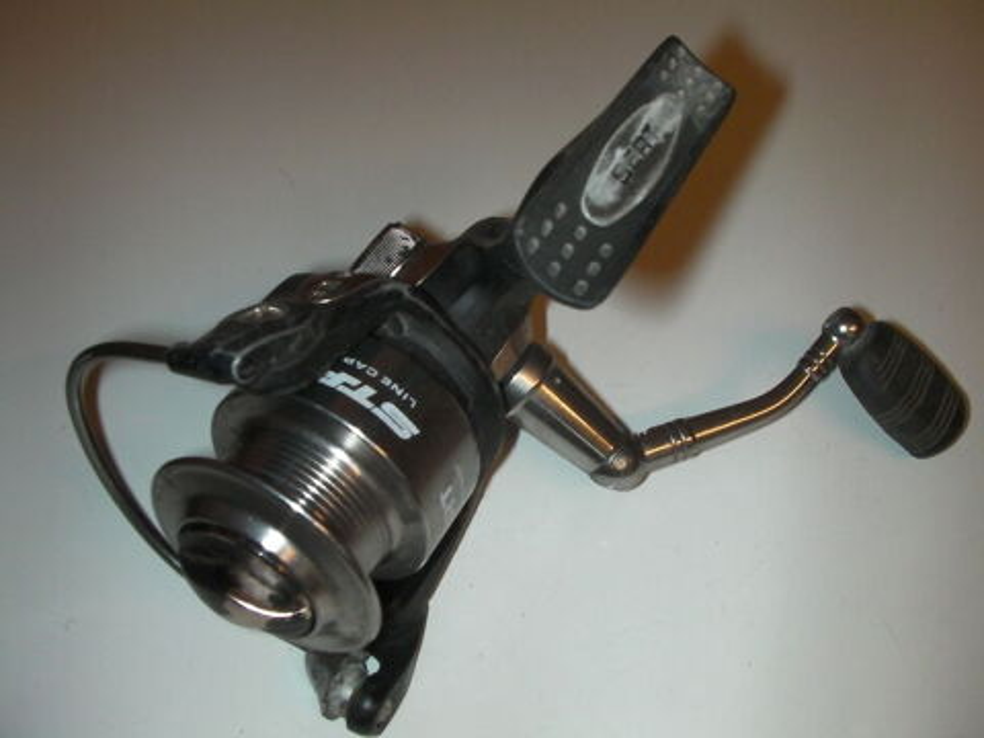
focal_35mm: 38
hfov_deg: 49.0
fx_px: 1080
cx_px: 492
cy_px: 369
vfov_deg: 37.7
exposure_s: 1/30
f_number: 5.6
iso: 200
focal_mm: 6.3
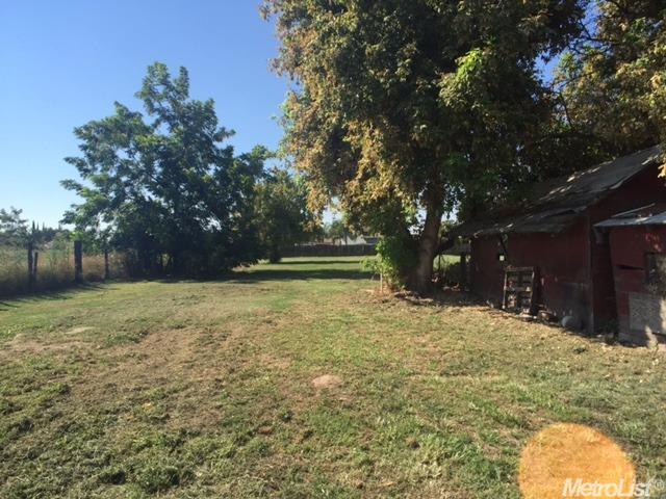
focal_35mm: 29
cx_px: 333
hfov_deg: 61.7
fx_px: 558
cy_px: 250
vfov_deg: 48.2
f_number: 2.2
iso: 32
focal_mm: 4.15
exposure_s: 1/1412
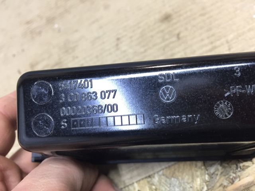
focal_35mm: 29
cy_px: 96
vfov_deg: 48.2
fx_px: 214
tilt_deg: -50.6
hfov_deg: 61.7
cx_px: 128
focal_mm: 4.15
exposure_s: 1/33
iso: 160
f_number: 2.2
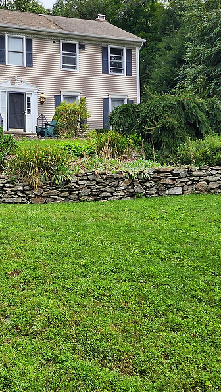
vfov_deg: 47.4
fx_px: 448
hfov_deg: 27.2
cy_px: 198
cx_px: 48
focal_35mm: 43
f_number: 1.8
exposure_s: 1/594
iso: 12
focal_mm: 6.4
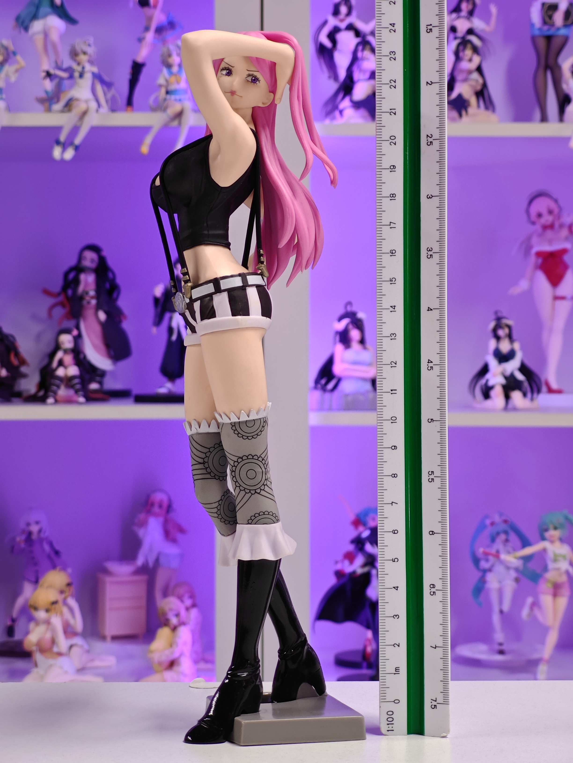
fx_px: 1766
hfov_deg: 18.4
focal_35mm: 80
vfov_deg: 24.4
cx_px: 286
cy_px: 382
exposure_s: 1/17.3
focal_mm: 7.48
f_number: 2.4
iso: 400
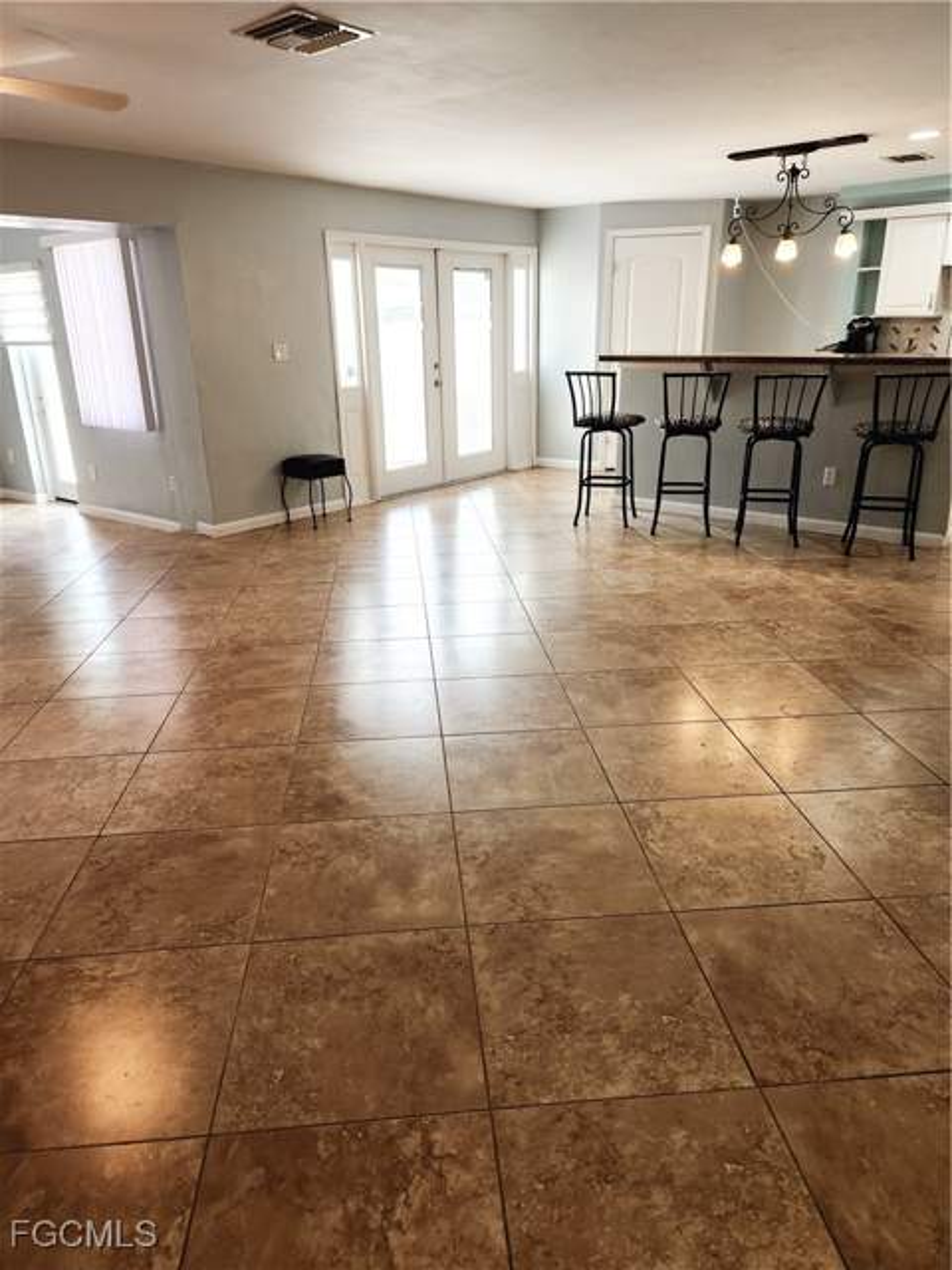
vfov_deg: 73.9
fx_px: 843
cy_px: 635
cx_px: 476
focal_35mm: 23
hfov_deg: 58.9
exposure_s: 1/180
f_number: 1.8
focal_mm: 5.4
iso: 125
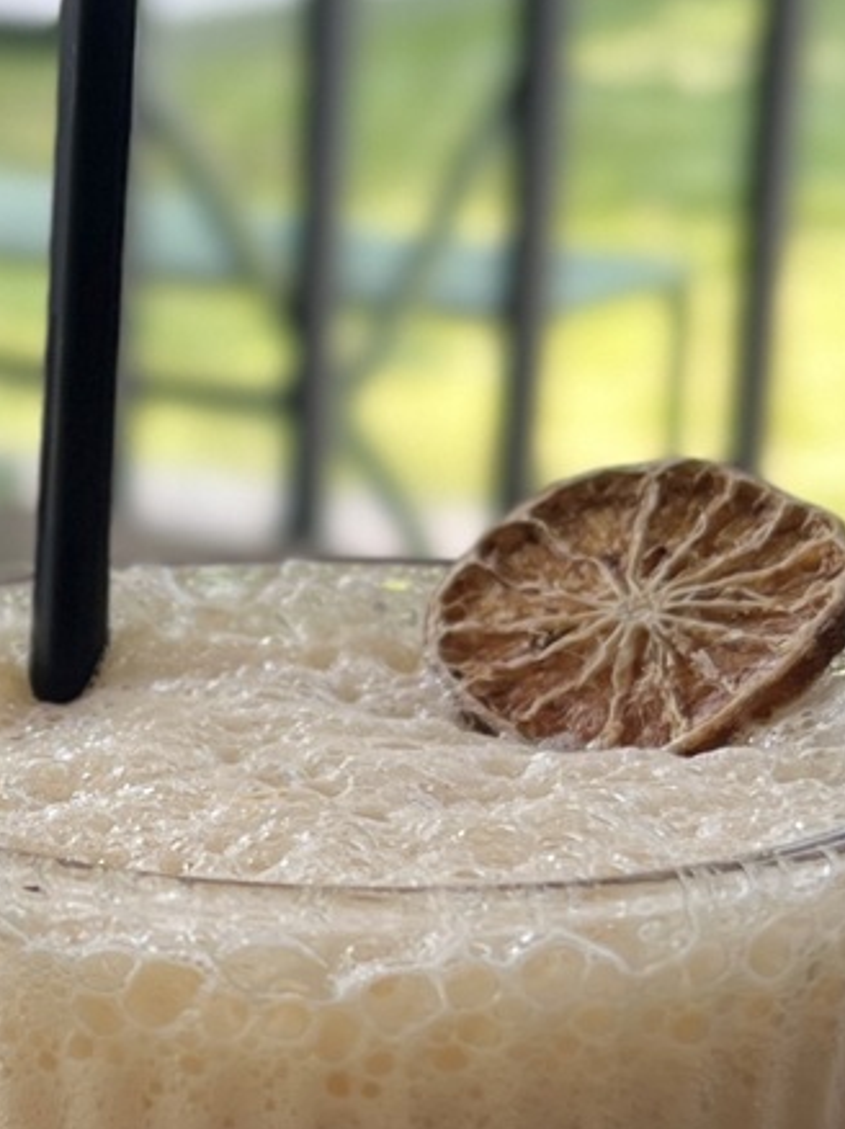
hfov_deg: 12.5
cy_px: 892
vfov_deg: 17.1
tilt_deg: -19.7
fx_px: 3714
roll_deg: +1.1
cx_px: -299
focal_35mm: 114
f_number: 1.6
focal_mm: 5.1
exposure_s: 1/122
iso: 40
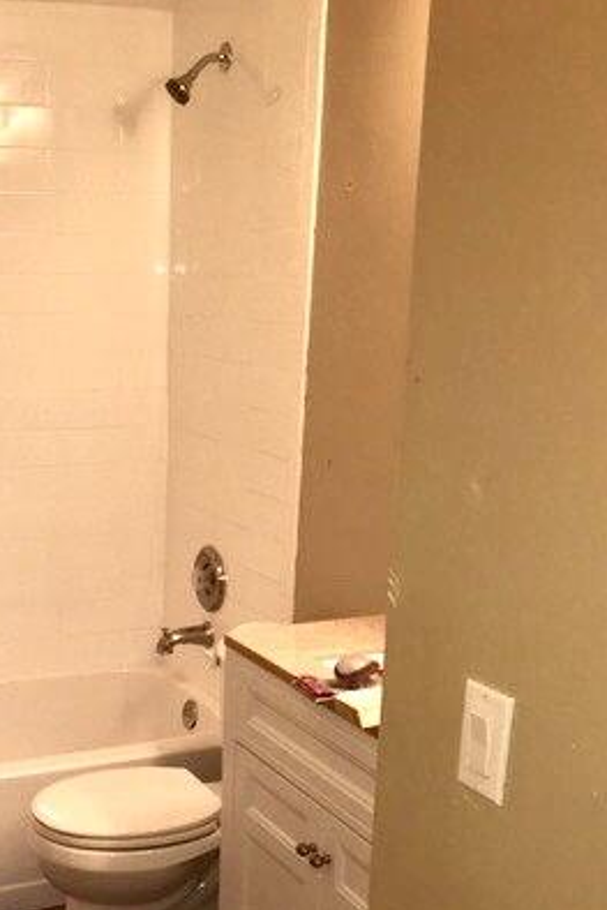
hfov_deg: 27.1
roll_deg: +1.5
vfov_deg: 38.9
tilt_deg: -20.4
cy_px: 718
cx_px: 129
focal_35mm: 49
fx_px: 1238
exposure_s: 1/30
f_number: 2.2
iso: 25
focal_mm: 4.15
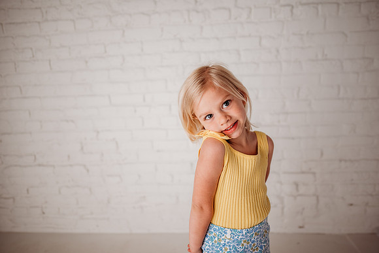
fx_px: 264
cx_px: 194
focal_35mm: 25
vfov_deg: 51.1
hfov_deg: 71.2
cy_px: 126
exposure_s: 1/200
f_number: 2
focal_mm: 24
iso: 100
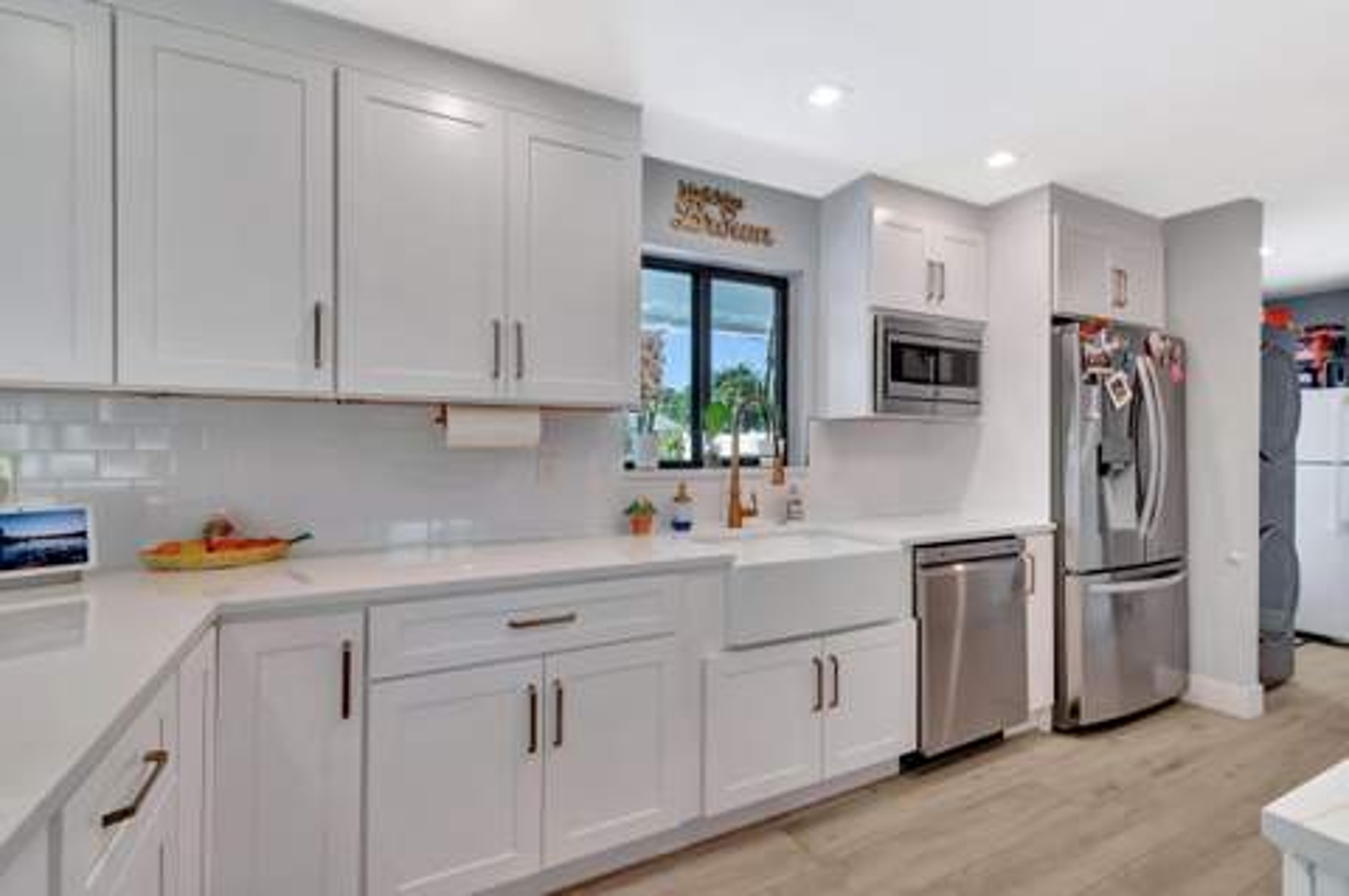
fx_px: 561
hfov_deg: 100.4
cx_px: 674
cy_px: 448
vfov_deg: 77.2
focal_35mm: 15
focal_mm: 10
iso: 1100
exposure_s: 1/40
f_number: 8
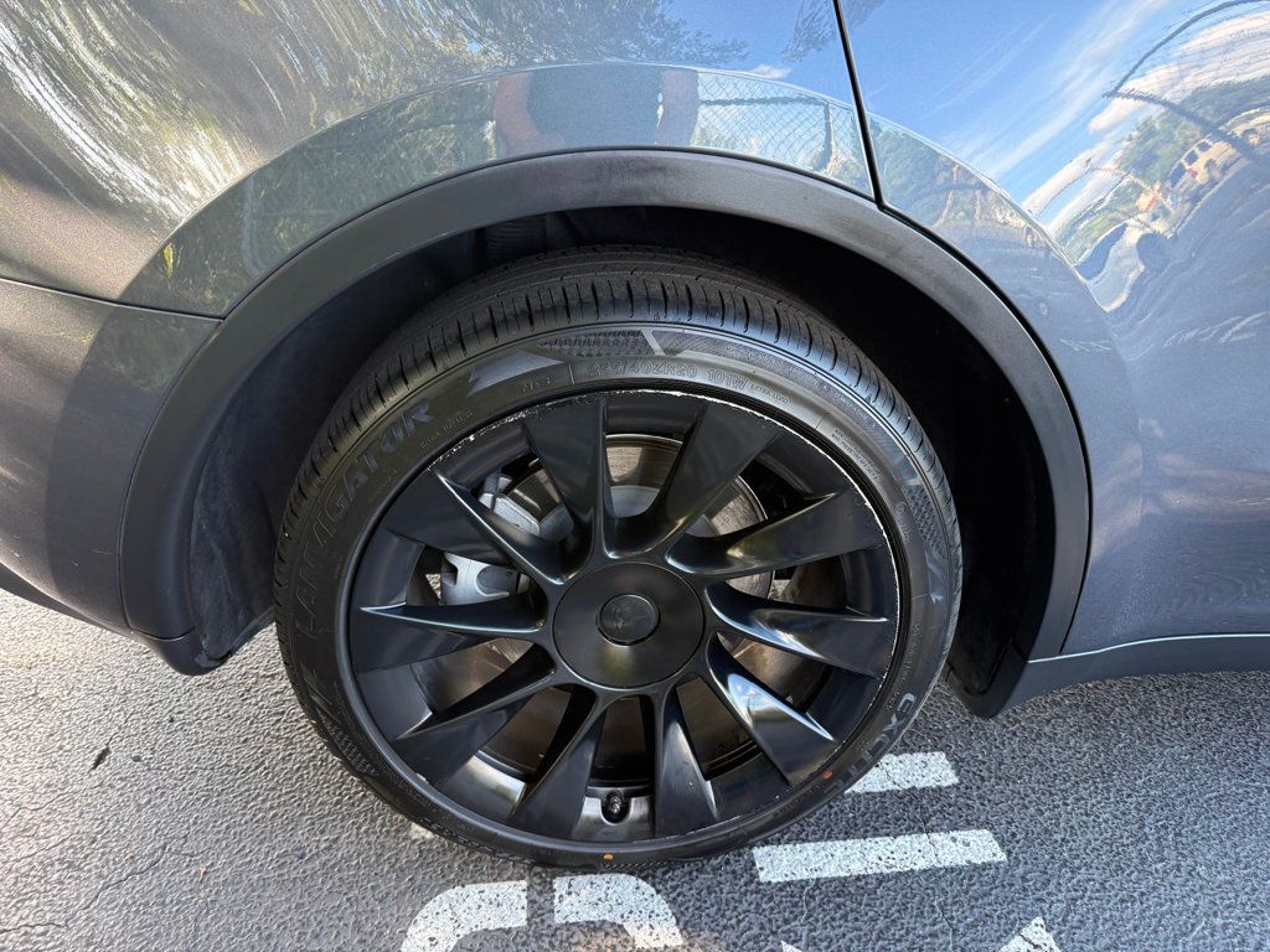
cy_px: 476
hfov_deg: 71.6
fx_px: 881
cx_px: 635
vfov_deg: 56.8
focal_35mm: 24
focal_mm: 6.76
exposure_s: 1/124
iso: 160
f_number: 1.78
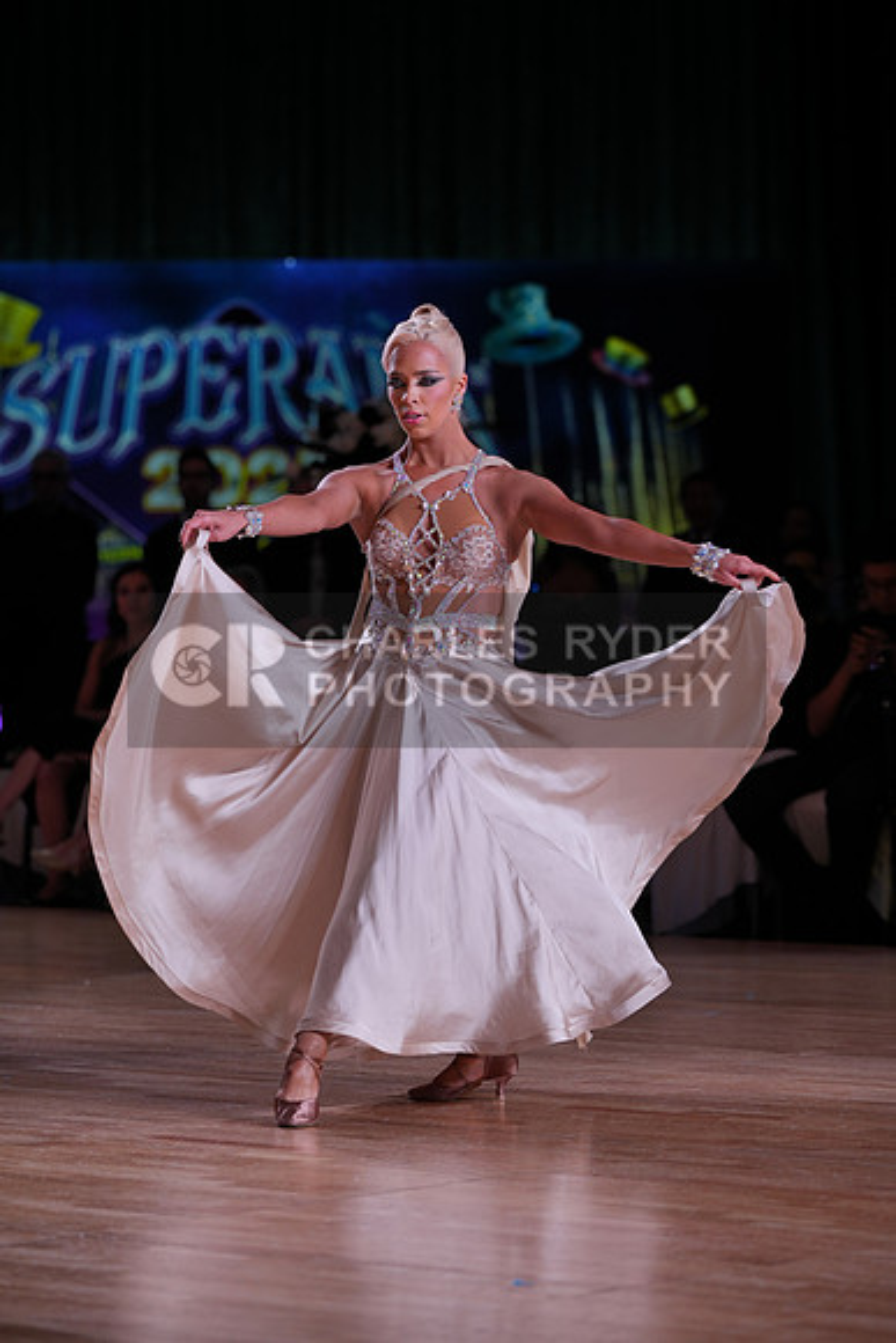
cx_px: 448
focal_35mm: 132
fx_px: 4925
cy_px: 672
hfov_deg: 10.4
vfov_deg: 15.5
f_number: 3.5
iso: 500
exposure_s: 1/400
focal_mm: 132
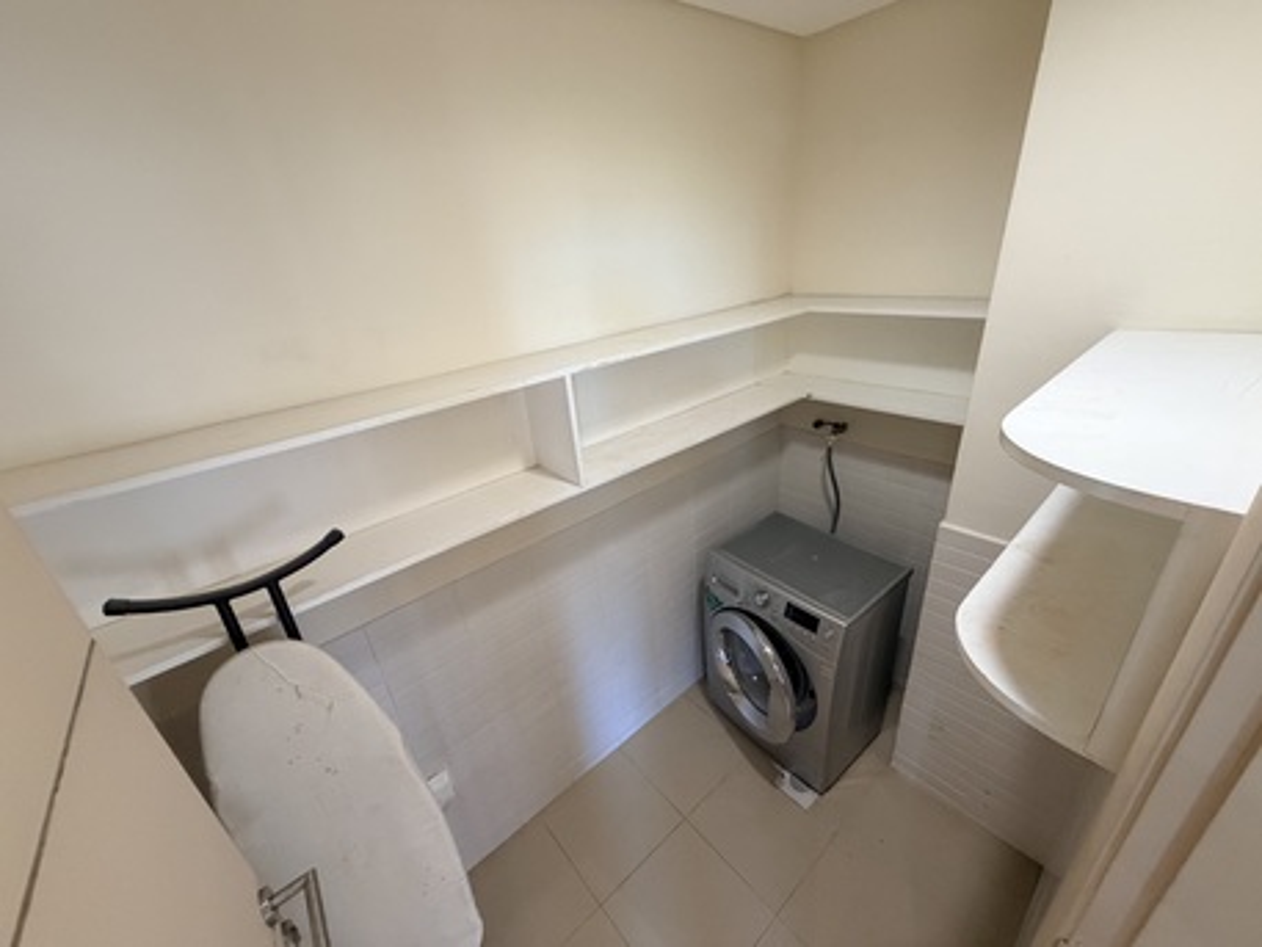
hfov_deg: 102.0
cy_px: 474
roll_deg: +4.9
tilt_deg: -23.1
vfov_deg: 85.7
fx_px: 511
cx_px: 631
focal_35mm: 14
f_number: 2.2
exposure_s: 1/50
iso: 400
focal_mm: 2.22
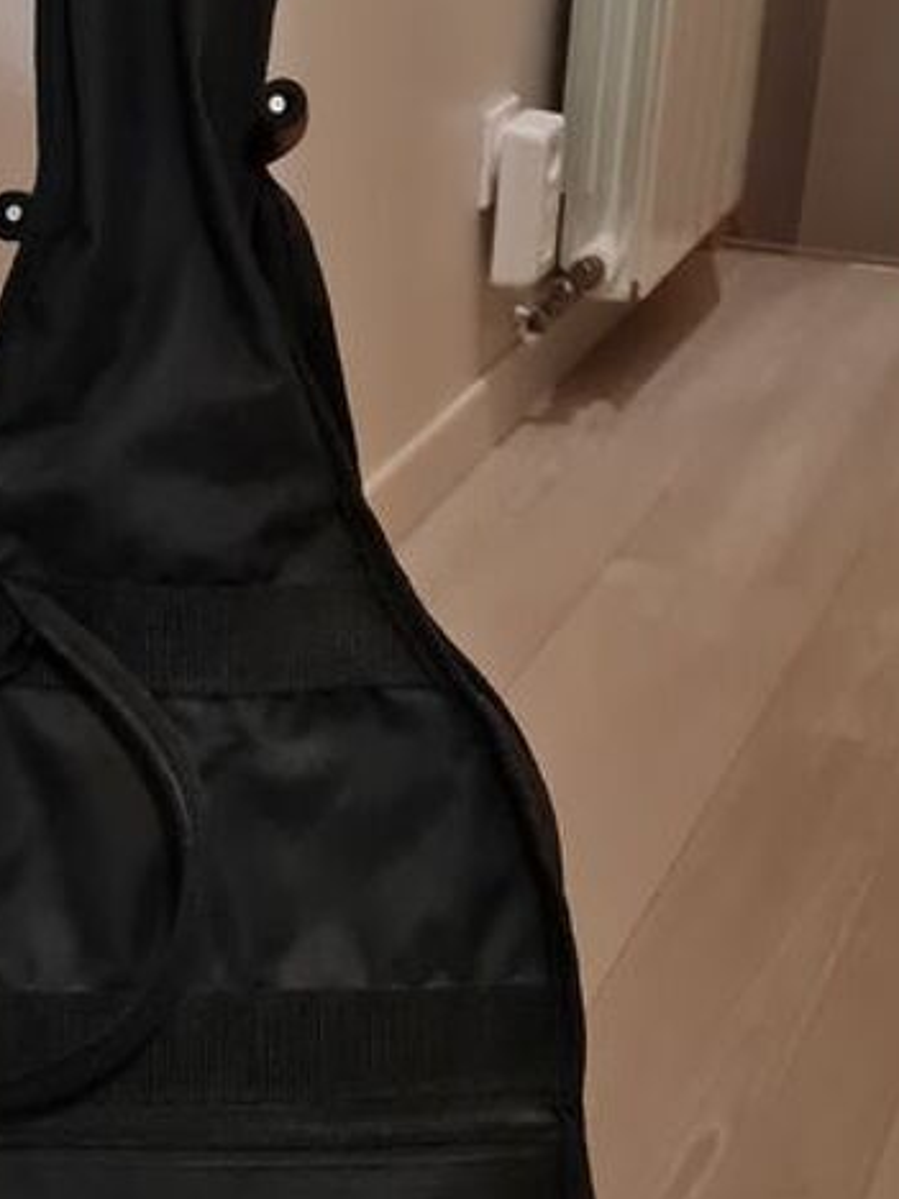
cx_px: 33
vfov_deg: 26.3
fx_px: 2562
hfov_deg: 19.4
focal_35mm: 74
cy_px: 698
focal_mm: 5.4
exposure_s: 1/25
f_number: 1.8
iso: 1000
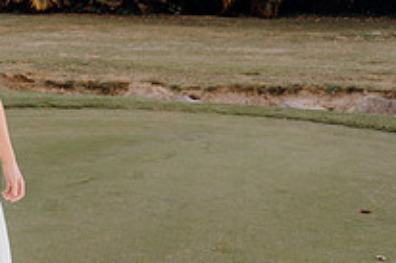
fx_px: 868
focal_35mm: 79
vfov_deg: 17.2
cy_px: 108
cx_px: -42
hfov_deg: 24.0
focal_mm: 28
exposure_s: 1/400
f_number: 3.5
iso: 320
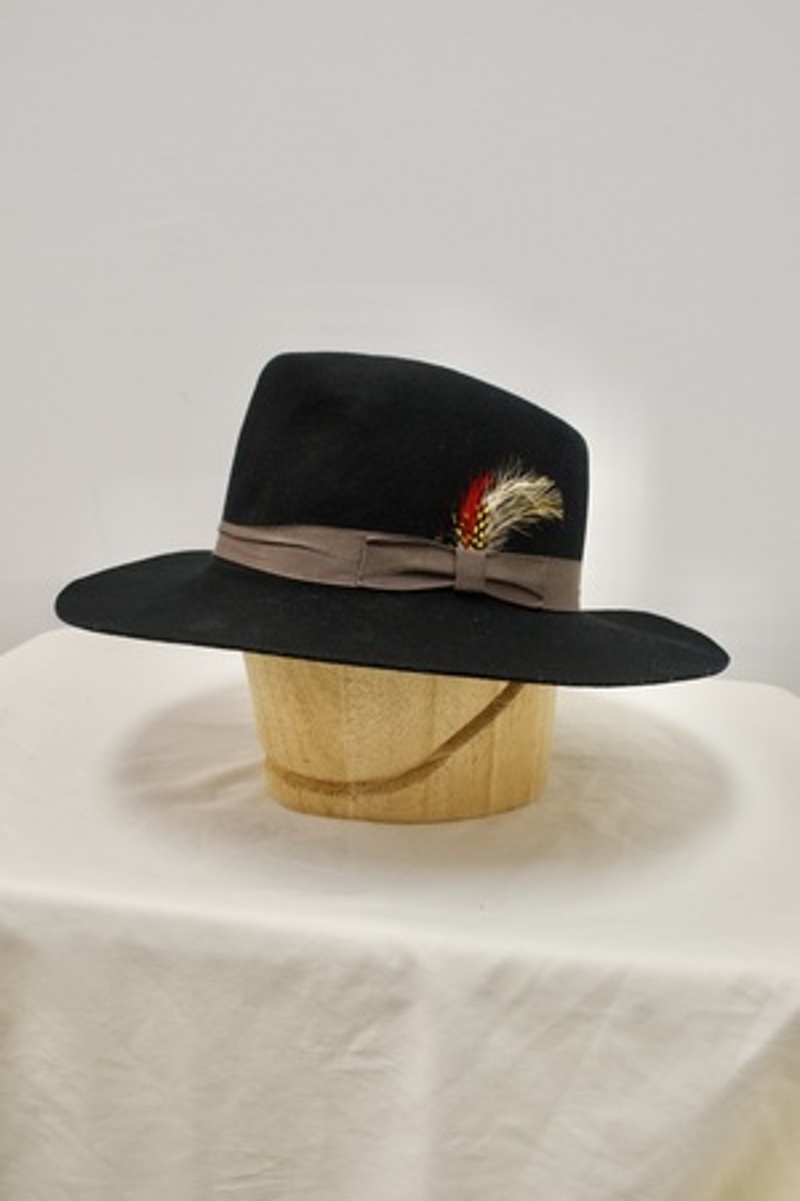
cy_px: 600
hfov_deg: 40.0
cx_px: 400
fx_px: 1100
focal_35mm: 33
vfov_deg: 57.2
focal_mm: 22
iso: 1600
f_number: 8
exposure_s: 1/60
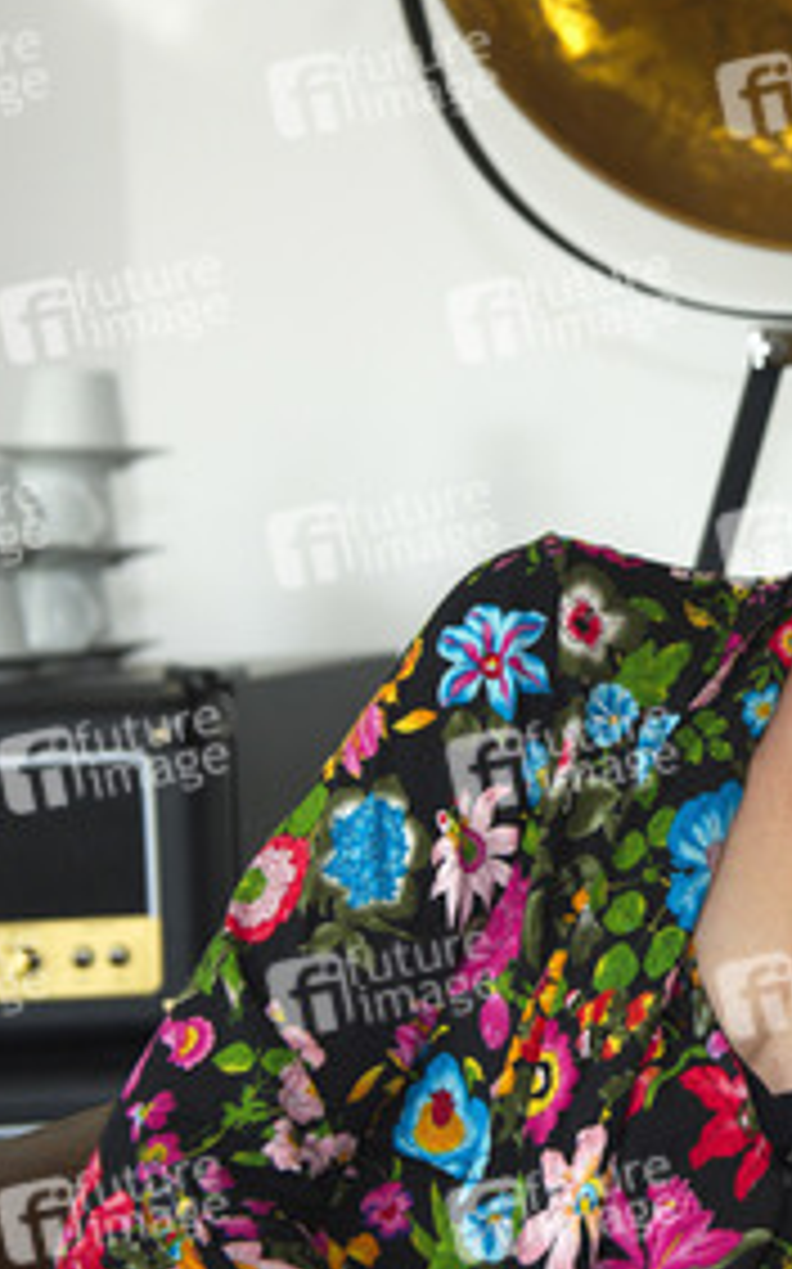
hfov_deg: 16.2
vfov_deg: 26.5
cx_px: 891
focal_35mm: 78
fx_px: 2697
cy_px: 648
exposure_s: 1/160
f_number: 4
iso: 800
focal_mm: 48
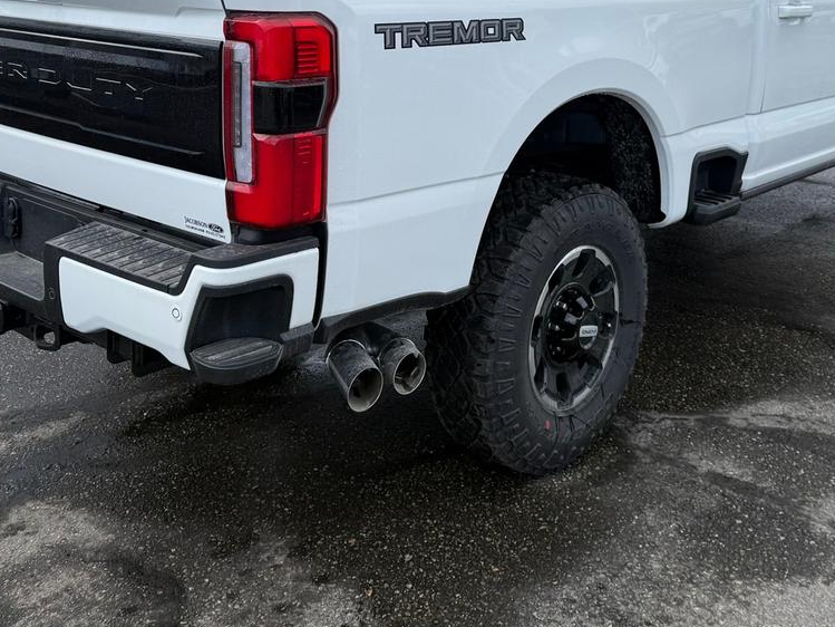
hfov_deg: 45.8
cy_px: 97
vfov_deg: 33.8
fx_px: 989
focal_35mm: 41
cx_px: 419
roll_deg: +2.3
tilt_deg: -3.2
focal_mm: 6.76
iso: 80
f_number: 1.78
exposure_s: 1/2232
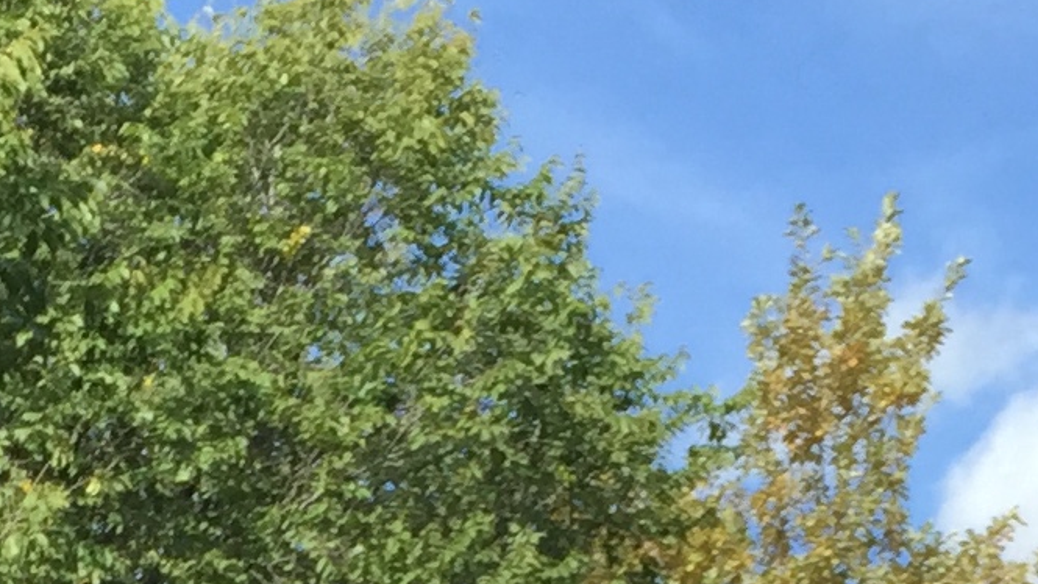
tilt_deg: +2.5
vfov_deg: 6.9
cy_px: 1816
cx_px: 283
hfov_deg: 13.8
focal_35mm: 155
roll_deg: -0.7
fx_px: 4266
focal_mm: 4.15
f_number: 2.2
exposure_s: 1/1099
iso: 32
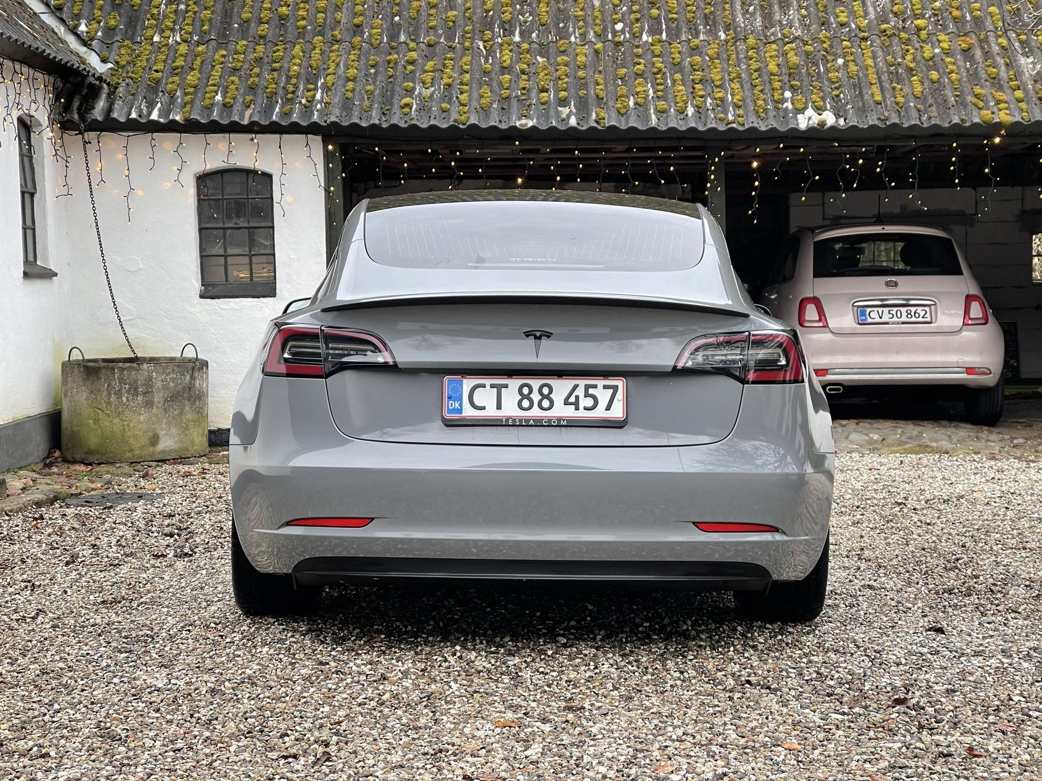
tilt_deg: -4.9
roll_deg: +0.6
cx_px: 521
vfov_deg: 22.9
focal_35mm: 64
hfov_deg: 30.3
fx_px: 1927
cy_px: 390
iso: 32
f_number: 2.2
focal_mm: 7.5
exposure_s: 1/122
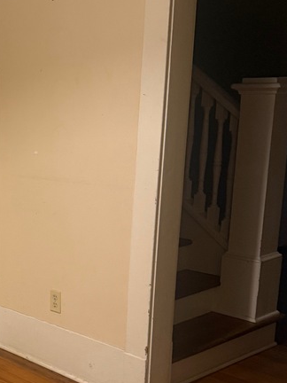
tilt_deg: -10.4
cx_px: -64
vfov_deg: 31.9
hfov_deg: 22.4
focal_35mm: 60
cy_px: 256
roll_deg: +0.6
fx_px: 663
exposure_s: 1/60
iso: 400
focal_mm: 6.76
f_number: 1.78
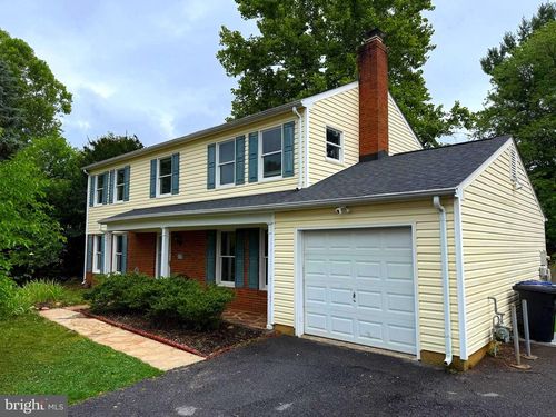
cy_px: 208
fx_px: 385
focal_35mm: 24
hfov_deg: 71.6
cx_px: 278
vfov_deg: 56.8
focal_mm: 6.76
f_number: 1.78
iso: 80
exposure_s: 1/3759
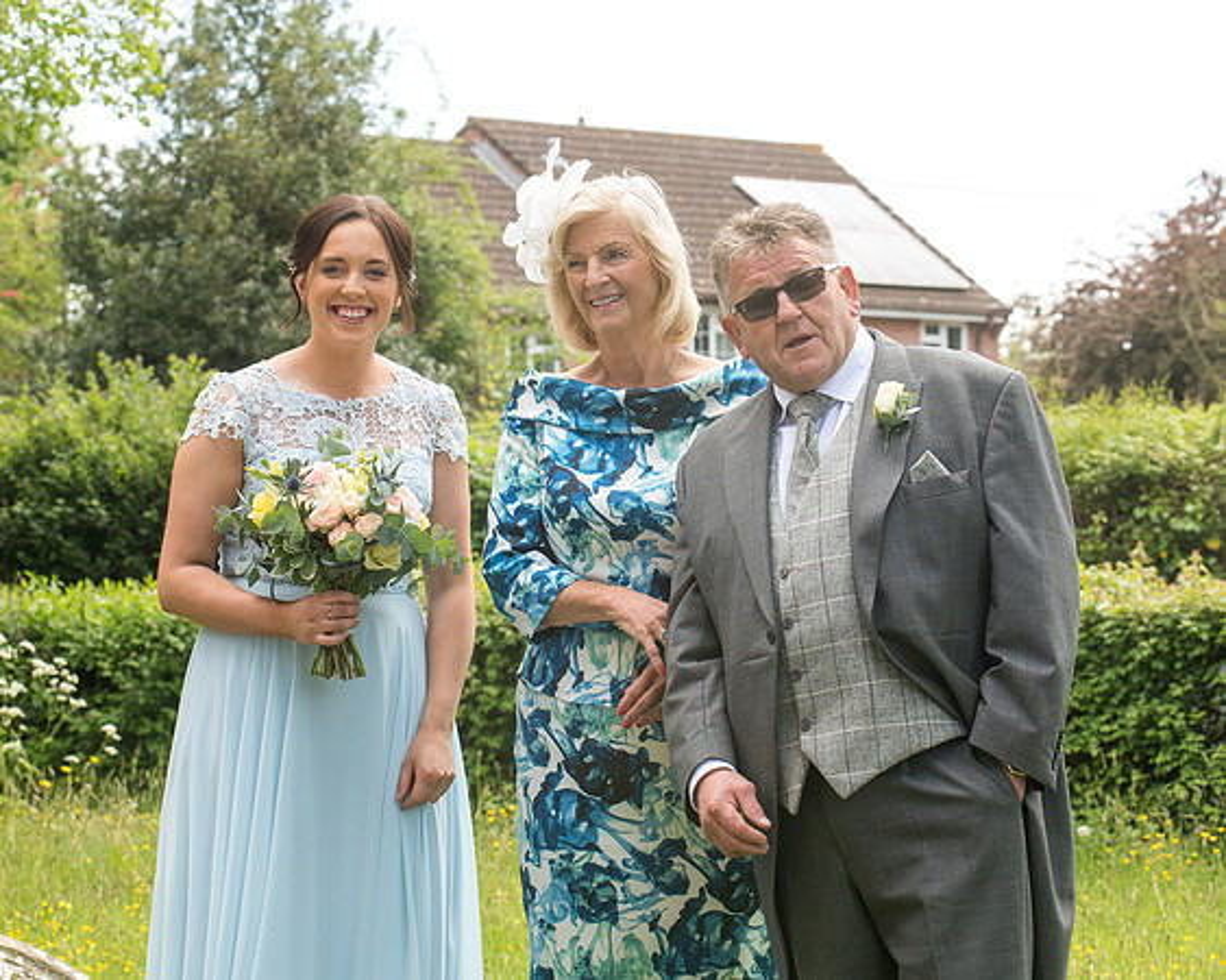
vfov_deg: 11.4
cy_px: 490
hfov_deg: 14.2
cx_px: 663
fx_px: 4908
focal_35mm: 135
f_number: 14
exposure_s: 1/400
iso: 1250
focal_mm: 120
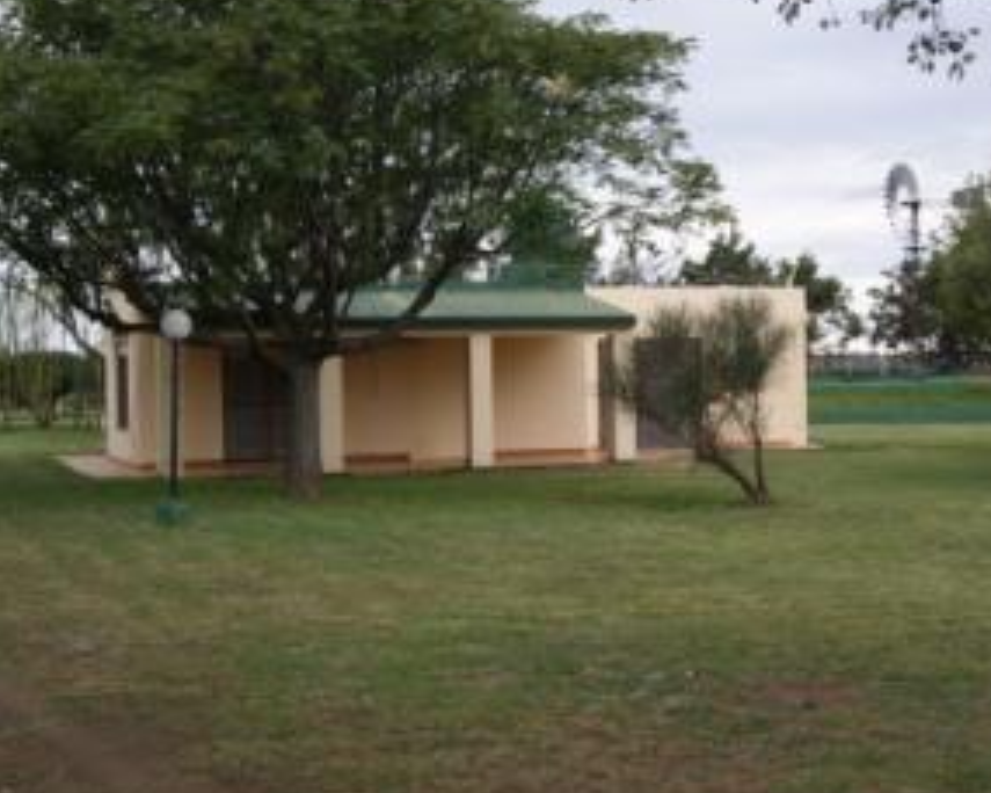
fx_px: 1818
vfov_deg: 24.6
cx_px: 657
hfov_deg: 30.3
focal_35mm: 62
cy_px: 410
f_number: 5
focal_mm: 28
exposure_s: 1/50
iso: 100
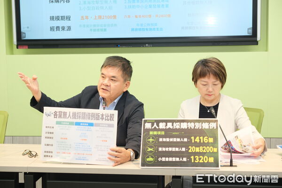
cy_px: 94
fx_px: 556
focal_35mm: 71
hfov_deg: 28.5
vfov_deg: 19.2
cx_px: 141
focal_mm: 47
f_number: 2.8
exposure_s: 1/160
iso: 800
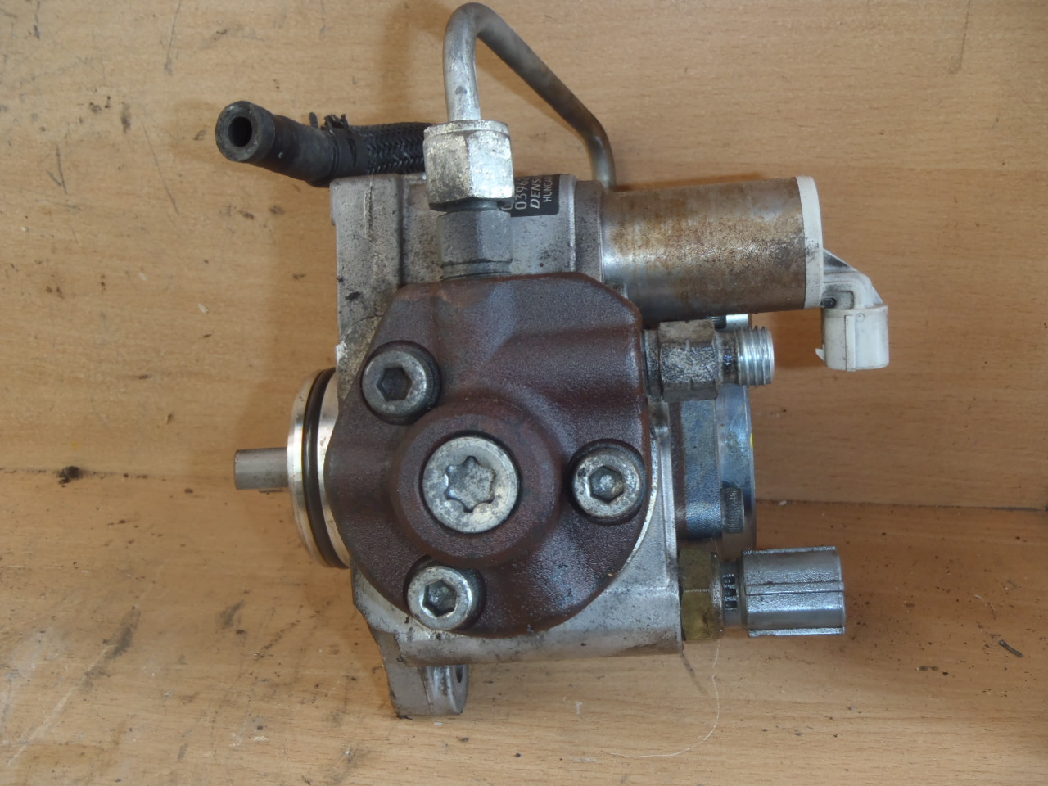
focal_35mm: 38
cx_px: 524
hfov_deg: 49.0
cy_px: 393
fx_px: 1150
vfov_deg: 37.7
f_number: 4.6
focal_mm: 6.83
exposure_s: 1/40
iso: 100
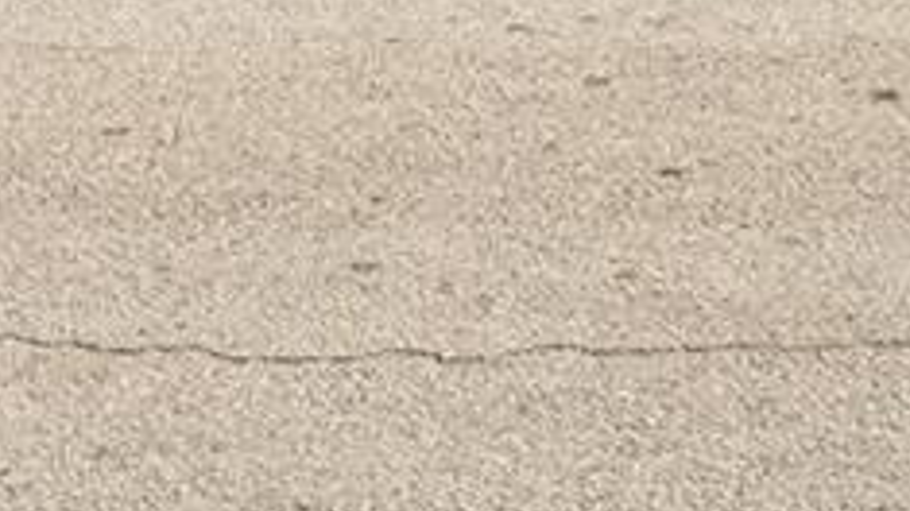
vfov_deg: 9.2
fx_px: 2581
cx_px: 914
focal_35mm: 107
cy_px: -991
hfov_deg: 19.4
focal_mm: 15
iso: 100
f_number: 11
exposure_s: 1/200
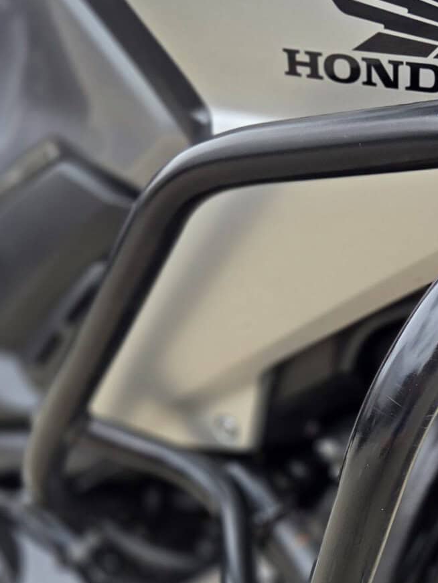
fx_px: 911
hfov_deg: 26.4
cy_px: 480
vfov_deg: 34.3
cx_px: 370
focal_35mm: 54
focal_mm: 5.4
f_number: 1.8
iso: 80
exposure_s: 1/1307
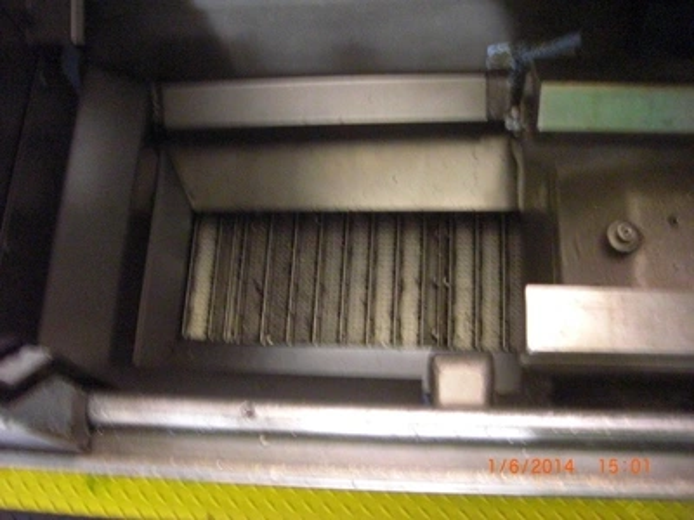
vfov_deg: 37.7
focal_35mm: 38
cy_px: 260
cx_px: 347
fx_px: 762
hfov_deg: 49.0
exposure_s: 1/8
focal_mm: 6.2
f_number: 2.7
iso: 800
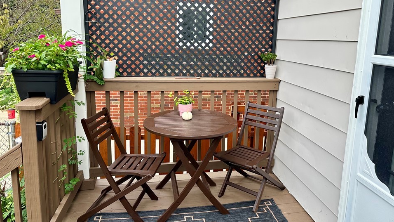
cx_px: 207
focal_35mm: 28
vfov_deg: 41.3
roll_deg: -2.2
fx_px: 293
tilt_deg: -9.4
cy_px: 90
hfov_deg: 67.9
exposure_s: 1/797
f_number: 1.78
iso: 80
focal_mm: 6.86
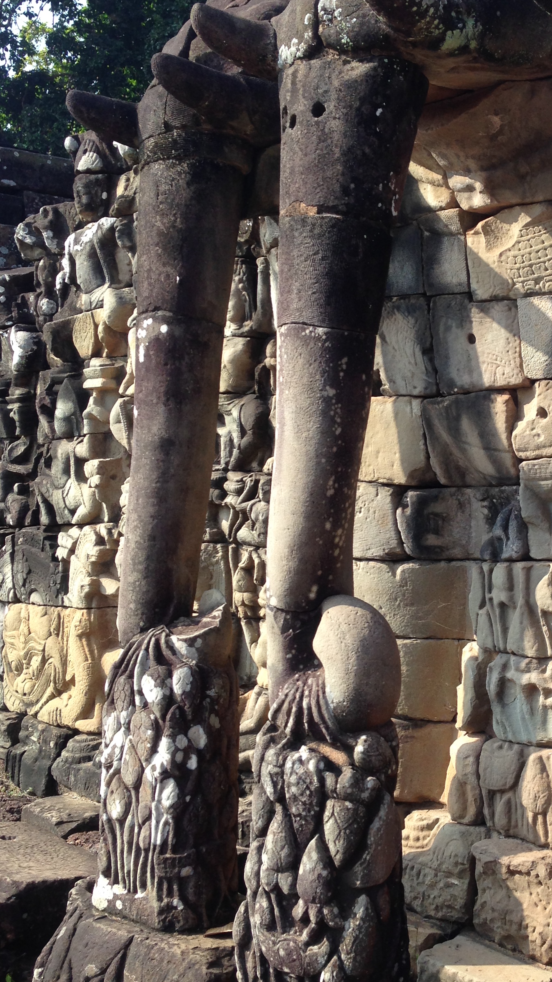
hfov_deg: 24.1
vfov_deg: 42.1
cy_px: 454
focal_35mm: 49
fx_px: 1275
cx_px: 436
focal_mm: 4.12
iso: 50
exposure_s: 1/521
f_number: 2.4
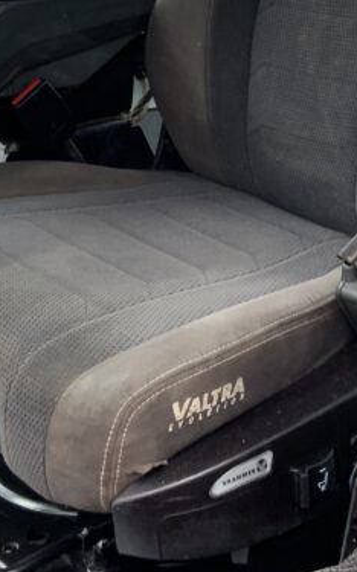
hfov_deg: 15.4
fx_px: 1309
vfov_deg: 24.1
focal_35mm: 84
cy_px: 73
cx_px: 288
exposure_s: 1/122
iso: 20
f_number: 1.8
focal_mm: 3
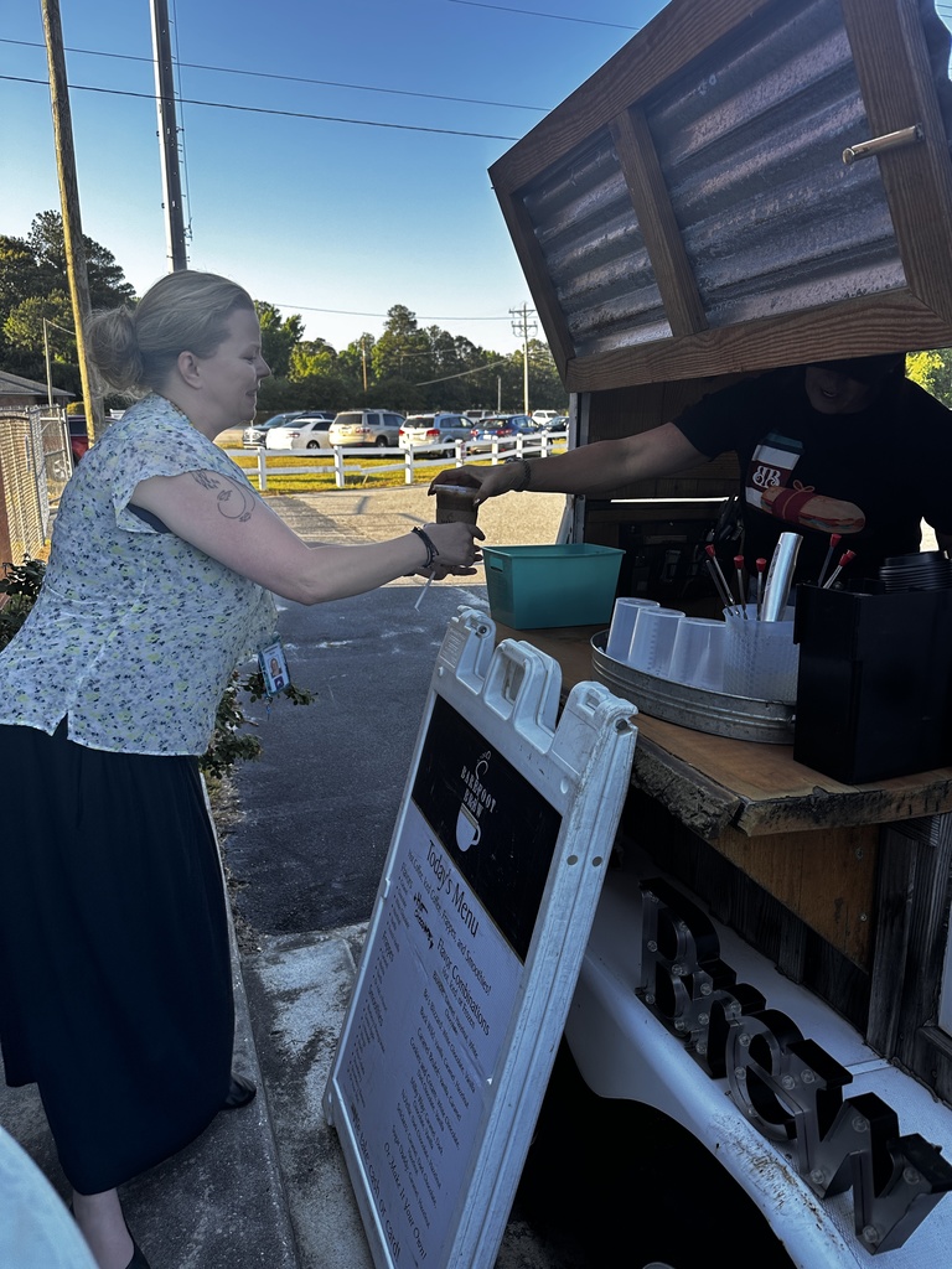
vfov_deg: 71.6
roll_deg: +0.6
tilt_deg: -13.4
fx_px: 880
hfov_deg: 56.8
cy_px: 634
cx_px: 476
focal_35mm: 24
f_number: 1.78
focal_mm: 6.86
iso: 80
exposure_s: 1/529
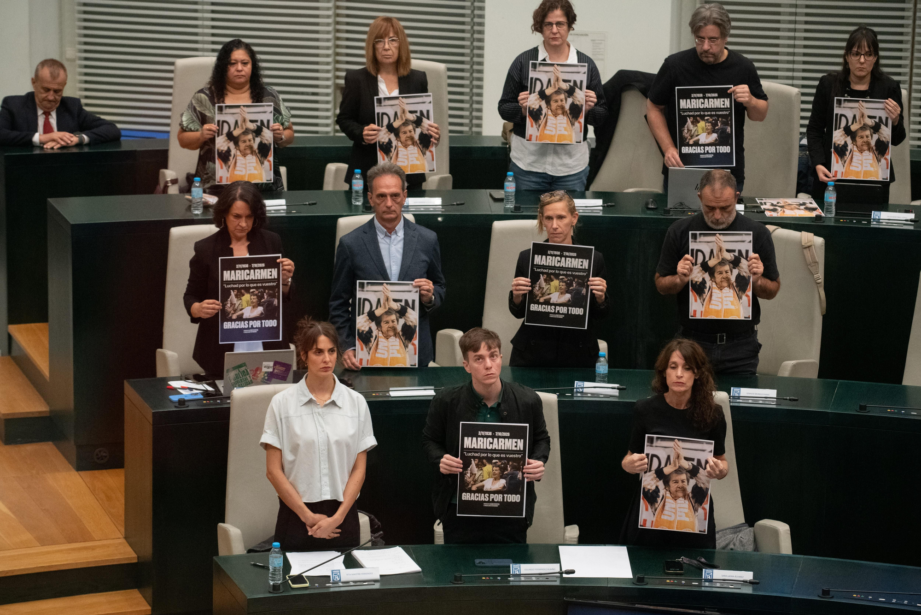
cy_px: 334
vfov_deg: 10.5
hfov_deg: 15.7
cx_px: 459
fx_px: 3336
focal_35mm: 130
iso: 3200
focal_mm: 120
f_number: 4
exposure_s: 1/250
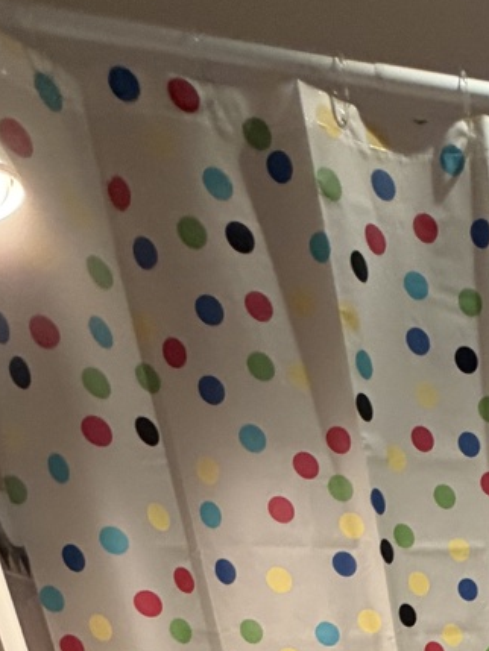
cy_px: 997
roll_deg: +4.9
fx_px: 885
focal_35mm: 47
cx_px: 709
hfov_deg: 24.7
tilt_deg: -19.5
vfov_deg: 27.1
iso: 250
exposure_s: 1/50
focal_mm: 2.22
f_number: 2.2
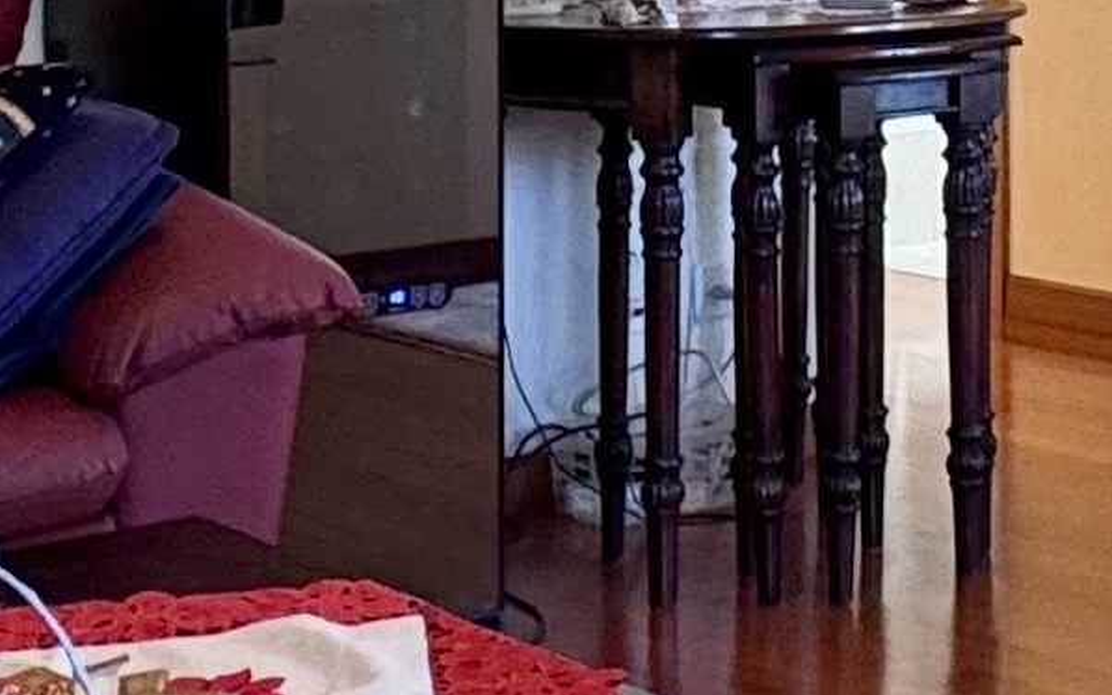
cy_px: -256
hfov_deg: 19.6
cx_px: 1307
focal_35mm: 100
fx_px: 3031
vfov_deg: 12.6
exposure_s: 1/50
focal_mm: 2.22
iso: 200
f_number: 2.2
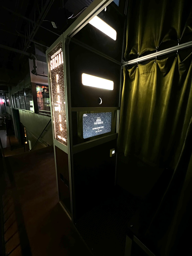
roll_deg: -0.6
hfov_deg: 89.9
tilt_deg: -11.6
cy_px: 128
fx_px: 96
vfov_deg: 106.2
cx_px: 96
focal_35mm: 13
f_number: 1.8
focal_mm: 1.57
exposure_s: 1/40
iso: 800
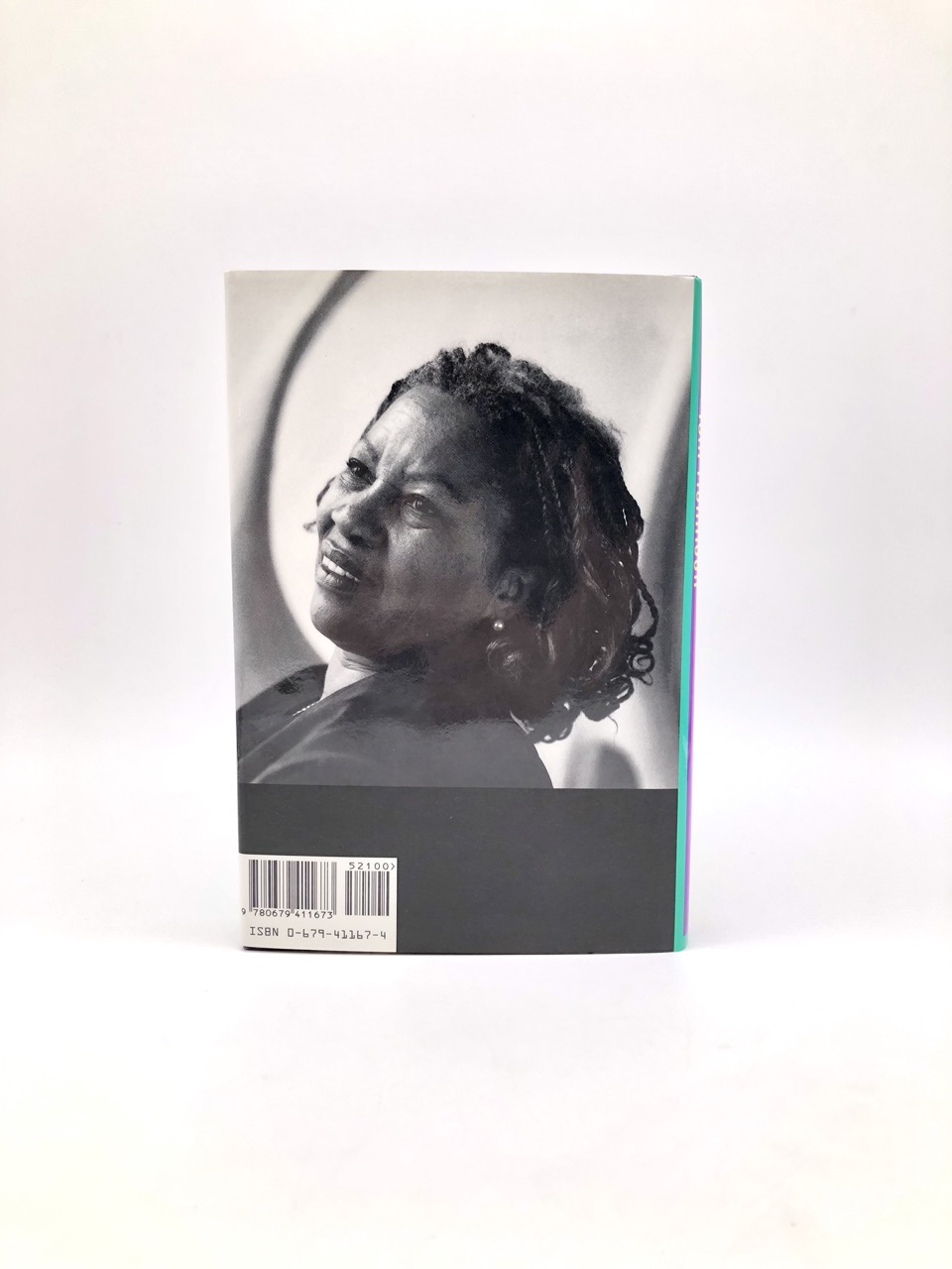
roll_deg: -0.5
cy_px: 634
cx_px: 476
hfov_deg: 49.7
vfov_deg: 63.4
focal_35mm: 28
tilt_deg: -3.1
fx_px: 1027
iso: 32
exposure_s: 1/120
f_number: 1.8
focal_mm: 3.99
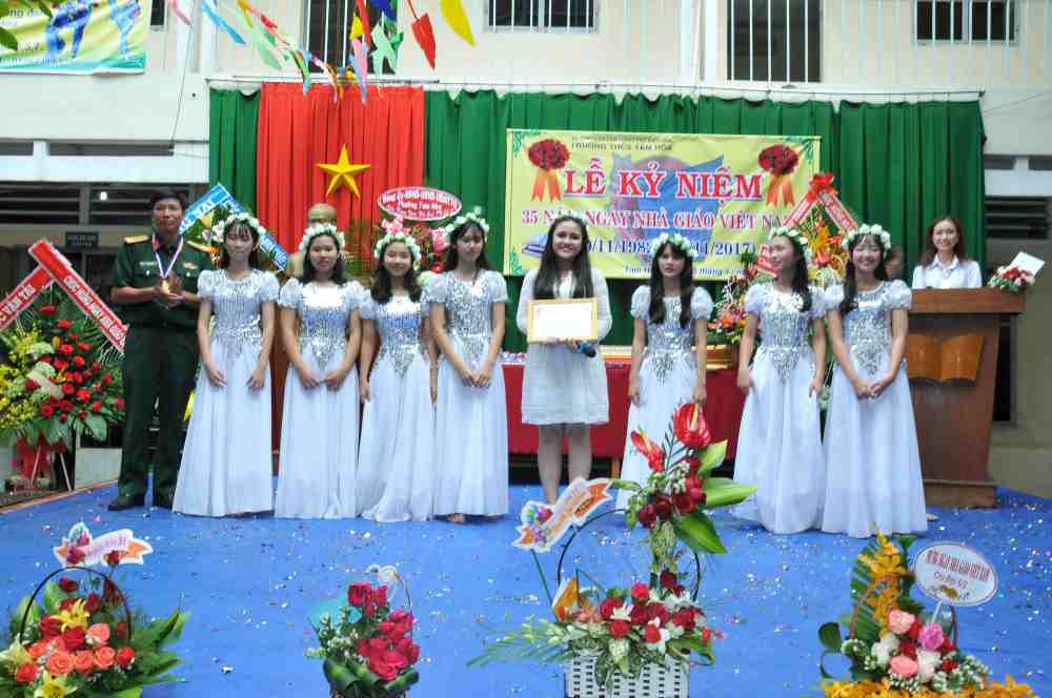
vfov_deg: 43.5
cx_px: 526
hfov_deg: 62.0
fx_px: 876
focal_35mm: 30
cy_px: 349
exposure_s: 1/30
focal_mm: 20
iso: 200
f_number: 11
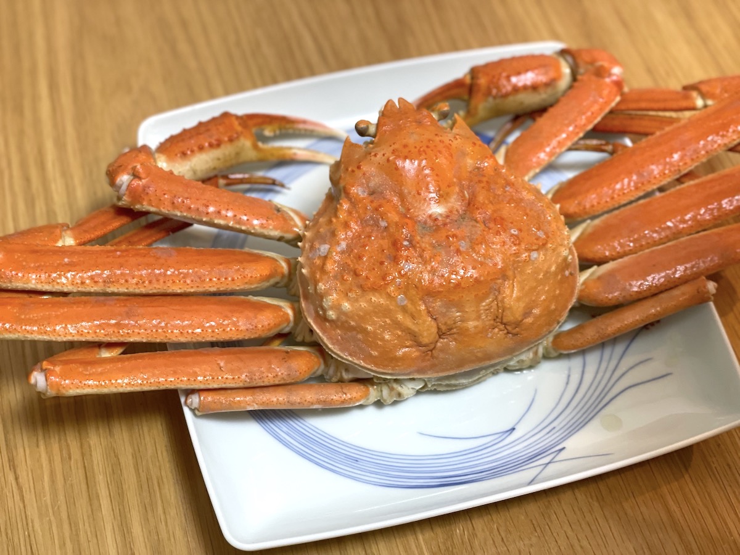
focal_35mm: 52
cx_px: 370
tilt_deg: -55.2
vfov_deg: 28.0
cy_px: 278
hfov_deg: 36.8
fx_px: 1112
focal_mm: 6
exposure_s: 1/33
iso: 160
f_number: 2
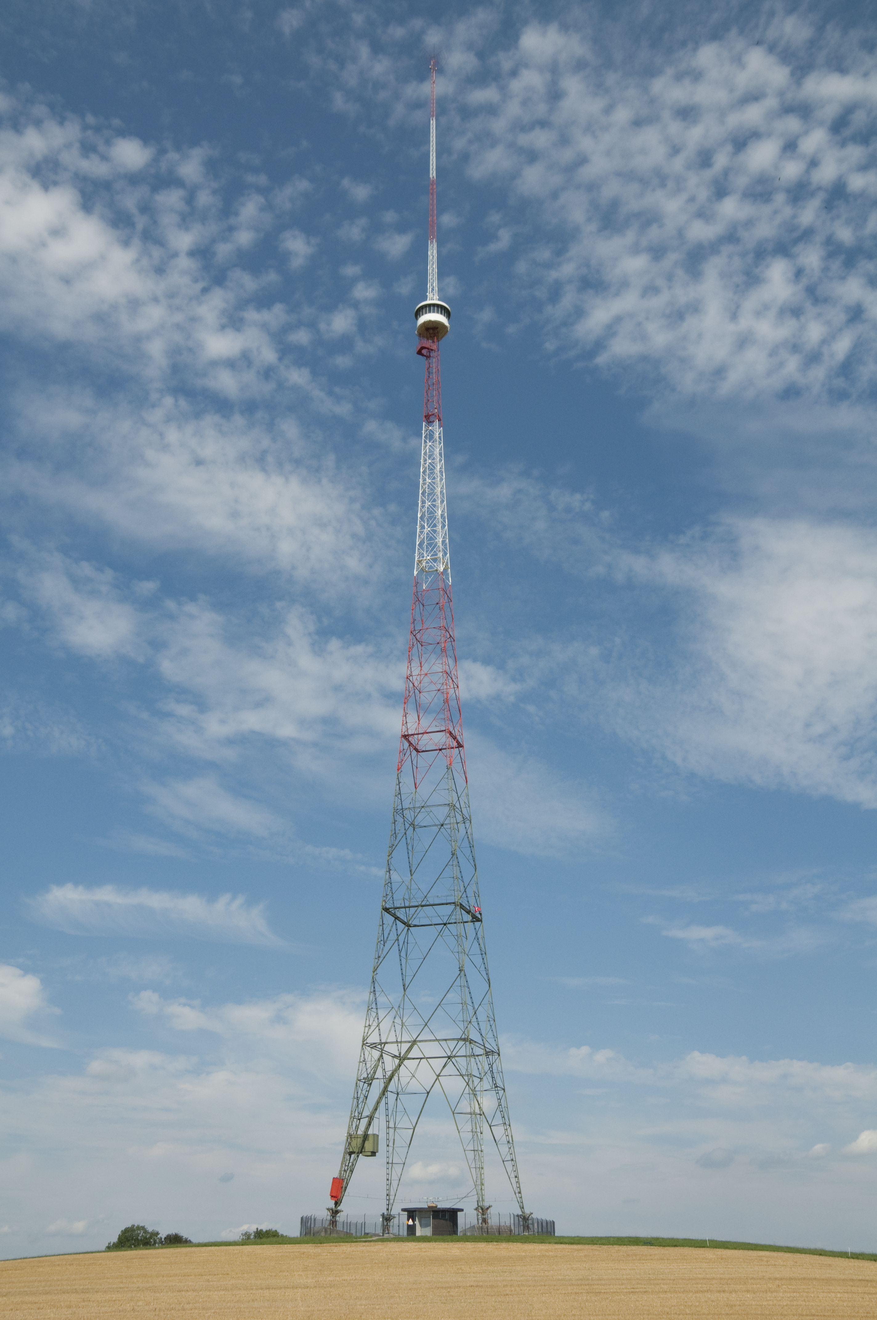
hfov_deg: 36.8
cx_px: 438
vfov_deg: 53.2
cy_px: 660
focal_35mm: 36
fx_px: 1319
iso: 400
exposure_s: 1/400
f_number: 16
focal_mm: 24
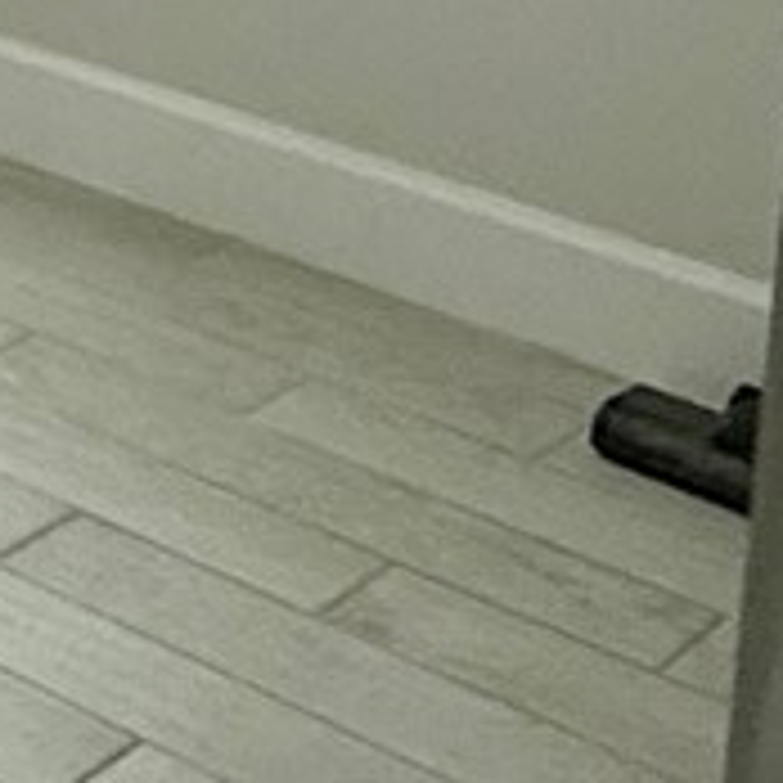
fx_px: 2917
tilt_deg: -2.9
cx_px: -1431
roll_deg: -2.1
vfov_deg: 13.0
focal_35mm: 114
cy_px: -837
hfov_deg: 11.1
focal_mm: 2.22
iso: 400
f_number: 2.2
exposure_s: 1/78
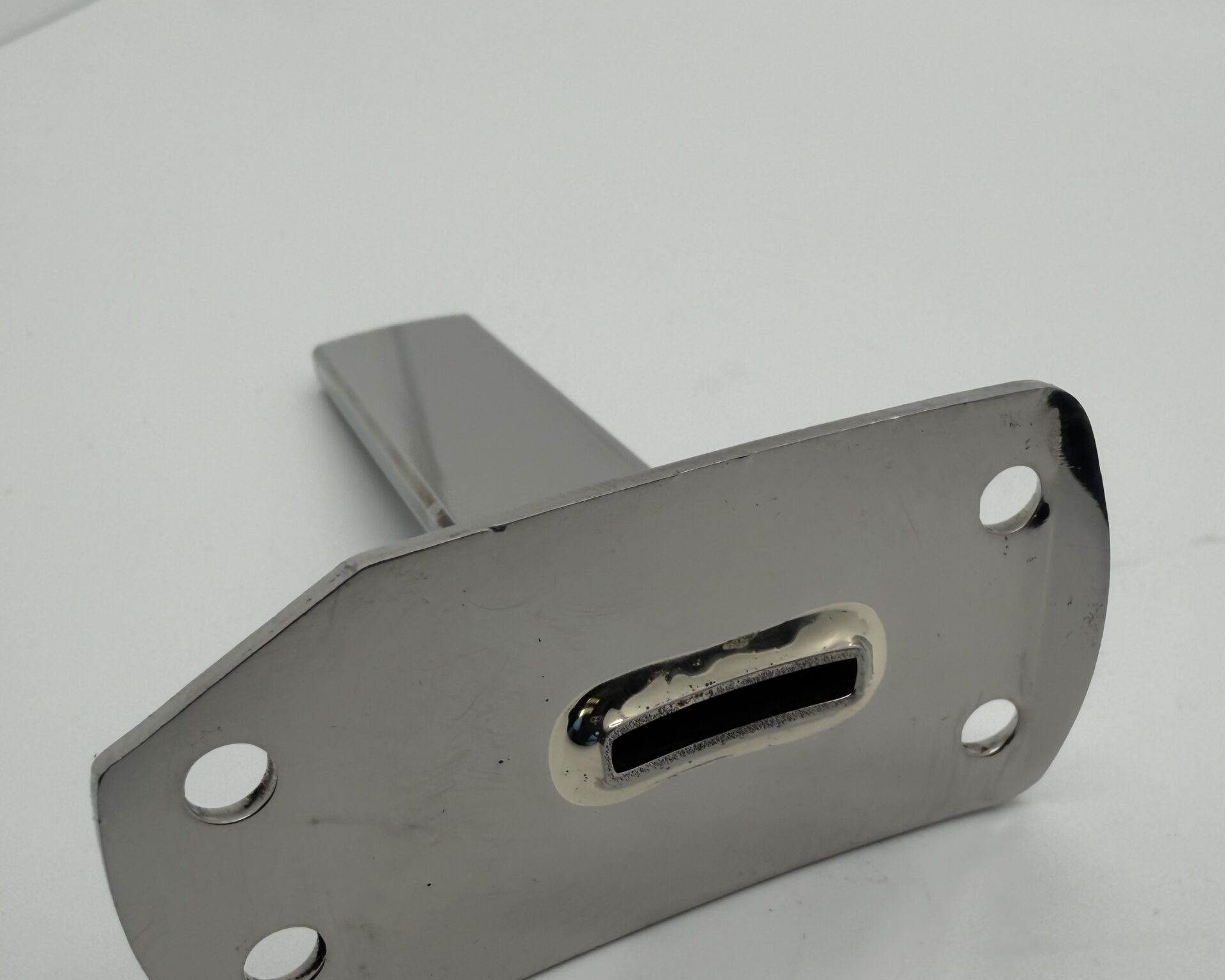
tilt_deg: -41.5
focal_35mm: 34
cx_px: 615
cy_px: 761
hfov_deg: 52.8
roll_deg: -1.0
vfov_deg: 41.8
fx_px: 1233
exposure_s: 1/502
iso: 50
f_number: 2.2
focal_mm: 2.22
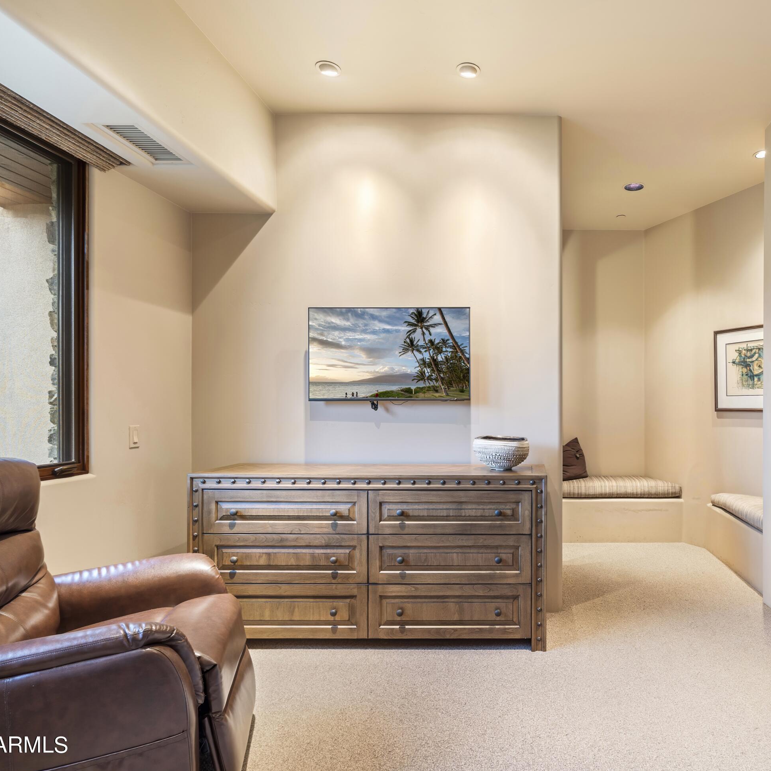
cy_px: 384
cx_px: 530
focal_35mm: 22
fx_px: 546
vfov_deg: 70.5
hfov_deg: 68.0
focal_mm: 16.5
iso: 400
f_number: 8
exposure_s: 1/3.33
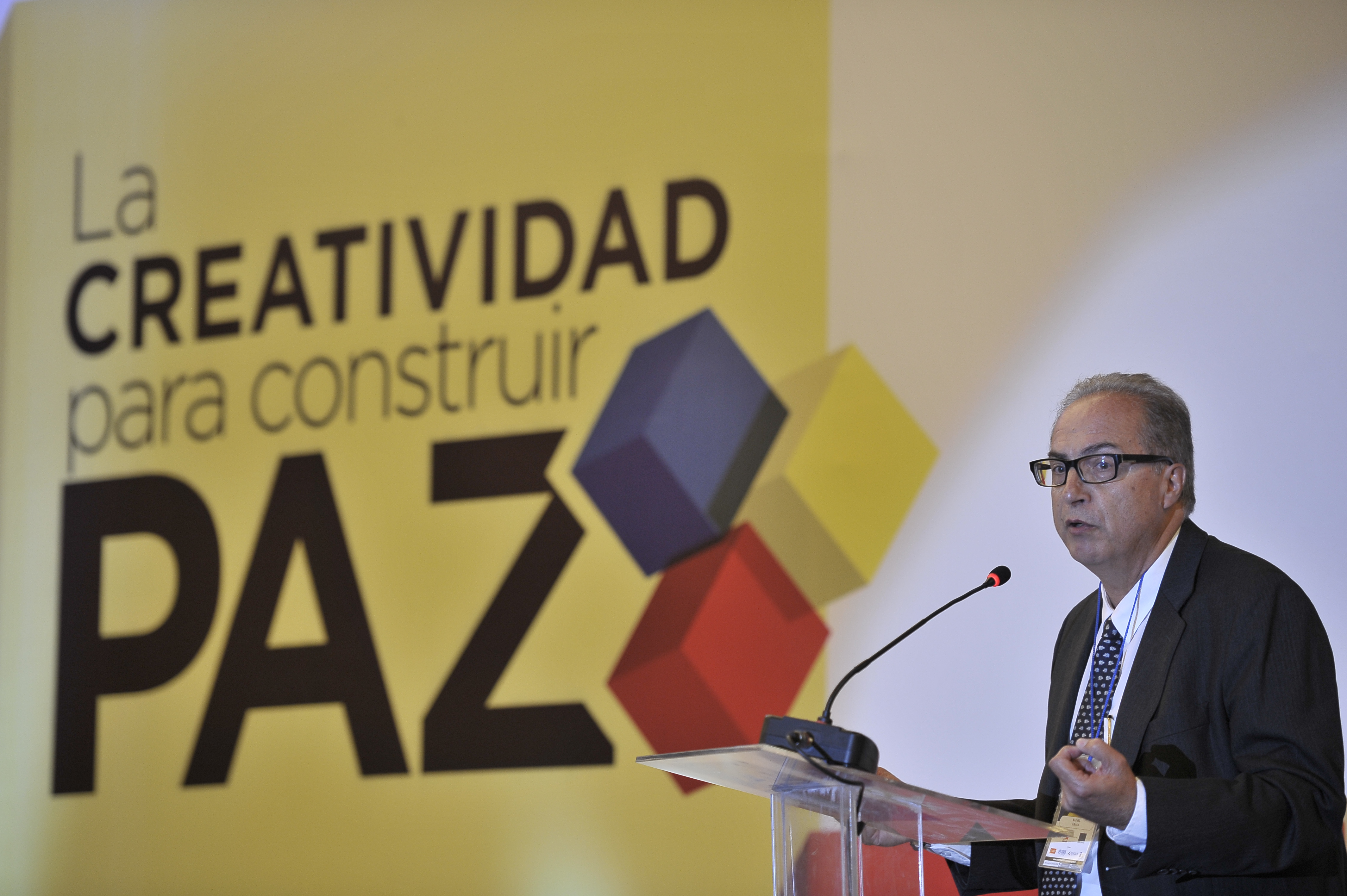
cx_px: 674
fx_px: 5983
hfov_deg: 12.8
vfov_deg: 8.6
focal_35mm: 160
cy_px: 448
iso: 1000
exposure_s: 1/80
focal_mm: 160
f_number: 2.8
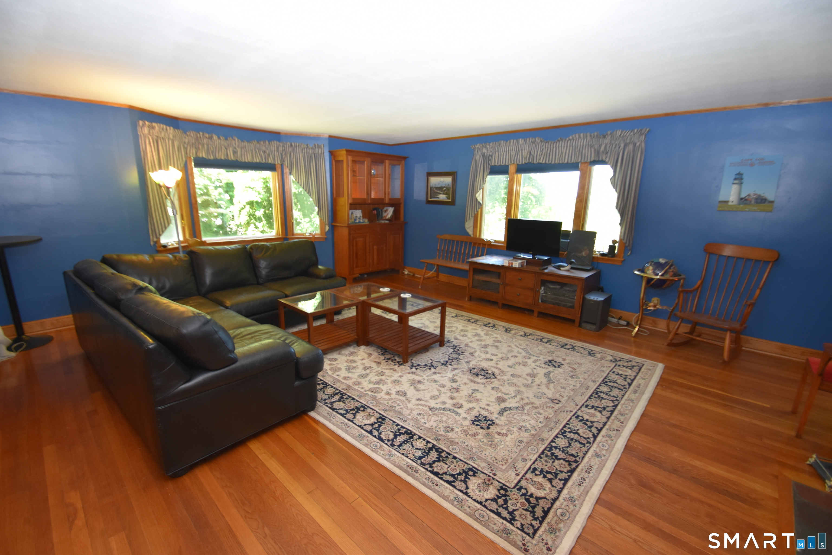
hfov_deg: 100.4
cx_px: 416
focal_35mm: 15
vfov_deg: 77.3
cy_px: 278
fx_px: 347
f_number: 4.5
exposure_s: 1/80
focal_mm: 10
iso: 800
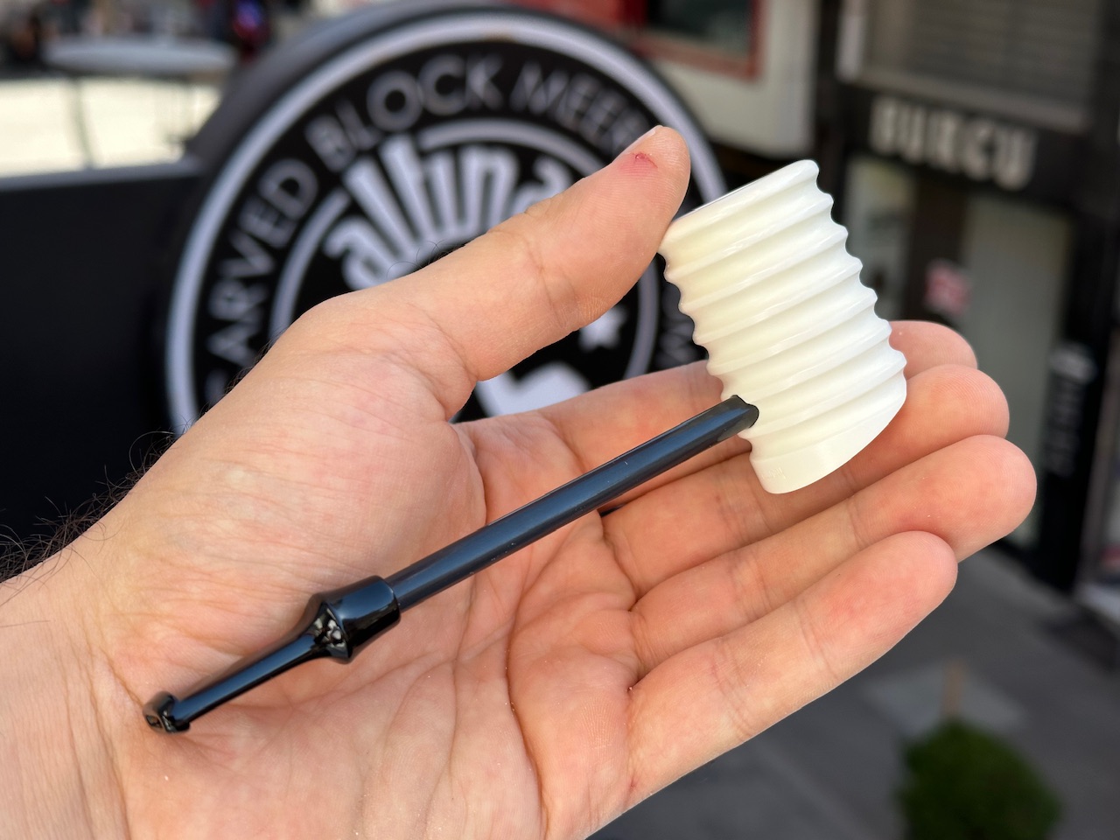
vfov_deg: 30.3
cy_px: 420
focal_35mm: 48
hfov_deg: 39.7
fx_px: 1553
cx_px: 560
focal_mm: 6.86
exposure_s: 1/816
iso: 64
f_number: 1.78
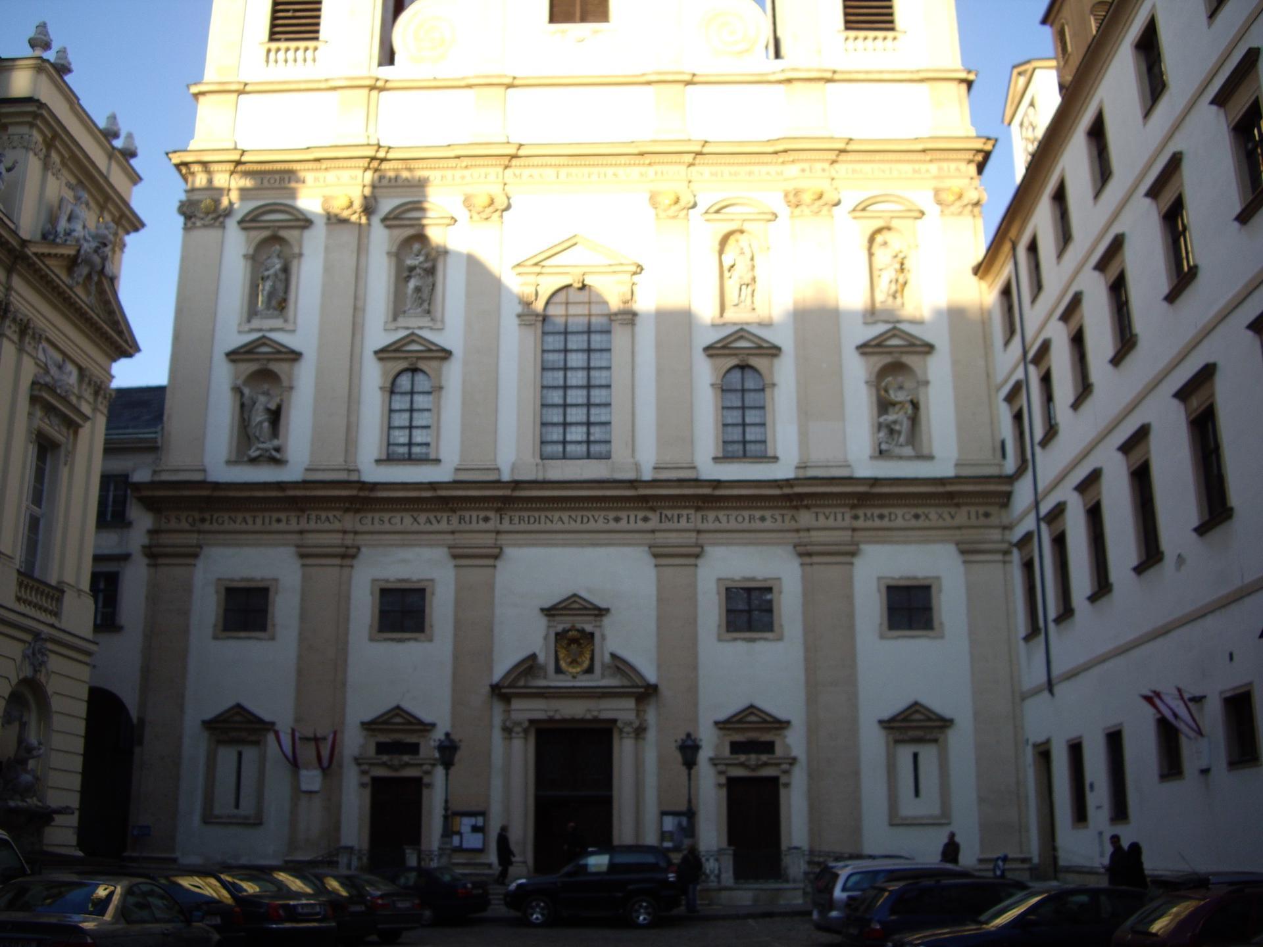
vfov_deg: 37.7
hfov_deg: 49.0
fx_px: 1386
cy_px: 474
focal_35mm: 38
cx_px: 632
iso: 64
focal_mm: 7.9
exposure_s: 1/250
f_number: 2.8
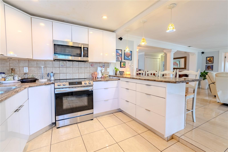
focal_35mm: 16
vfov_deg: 73.7
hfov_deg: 96.7
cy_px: 76
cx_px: 114
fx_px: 101
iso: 800
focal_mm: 16
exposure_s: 1/640
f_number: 8
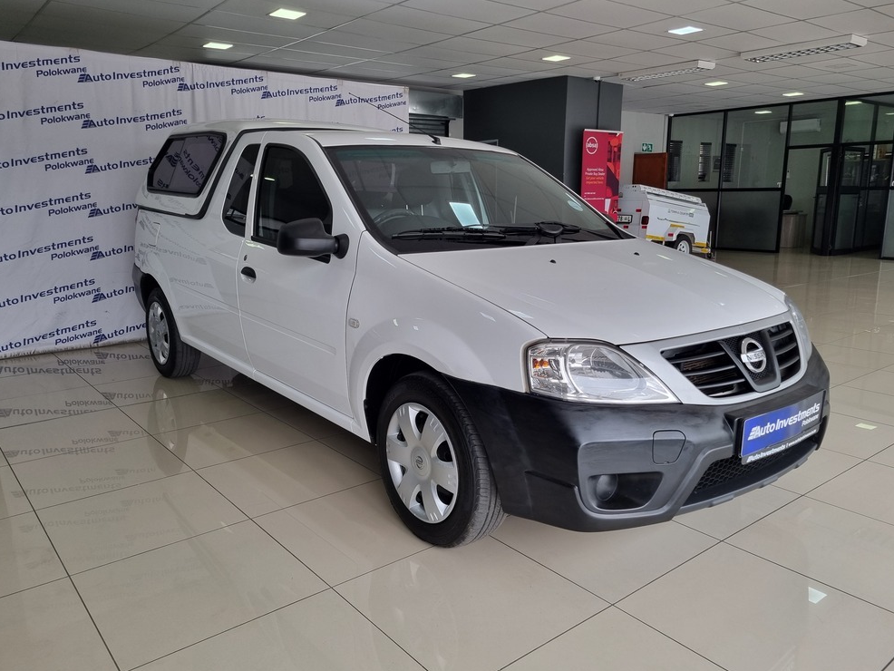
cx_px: 453
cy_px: 332
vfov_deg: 51.4
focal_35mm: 27
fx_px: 697
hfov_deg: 65.3
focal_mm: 5.4
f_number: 1.8
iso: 50
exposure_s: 1/100
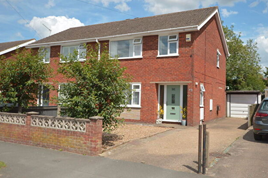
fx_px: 253
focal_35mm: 34
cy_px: 81
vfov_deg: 38.8
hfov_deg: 55.7
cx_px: 150
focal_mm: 20
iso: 100
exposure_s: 1/500
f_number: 6.3
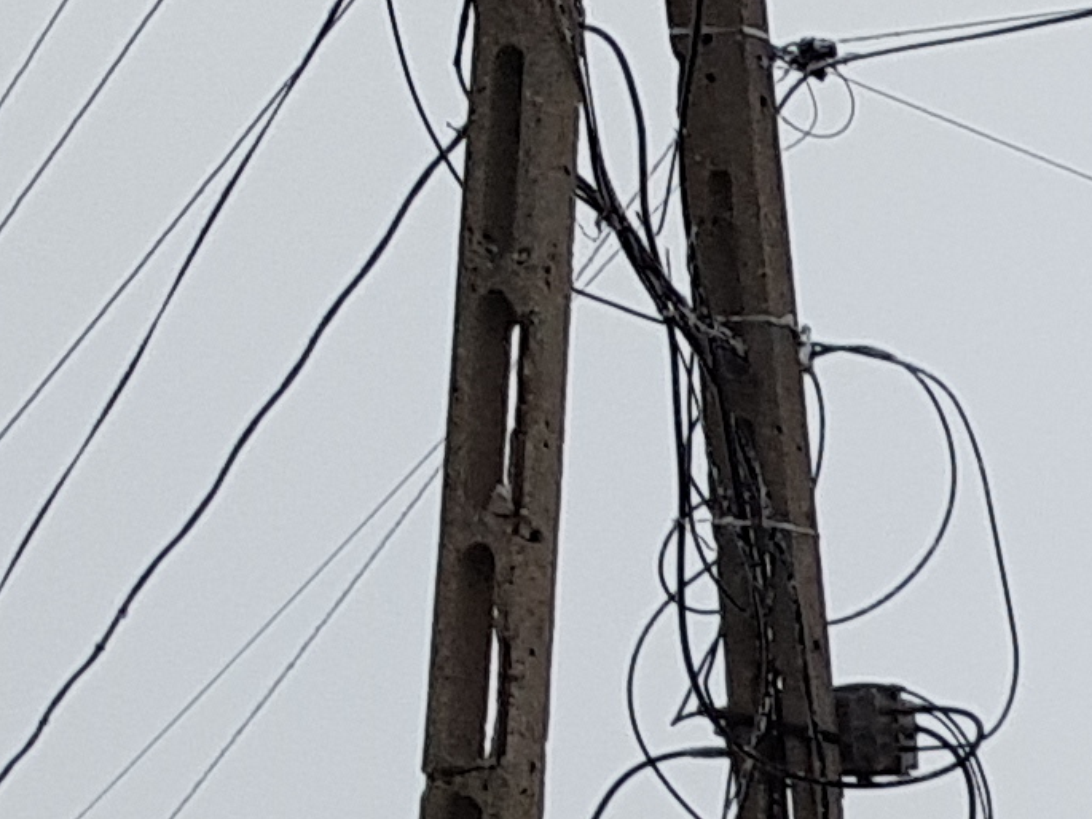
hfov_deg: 10.4
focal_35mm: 153
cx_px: 2951
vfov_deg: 8.8
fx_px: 4827
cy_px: 1955
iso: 40
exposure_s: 1/436
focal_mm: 4.2
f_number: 1.7
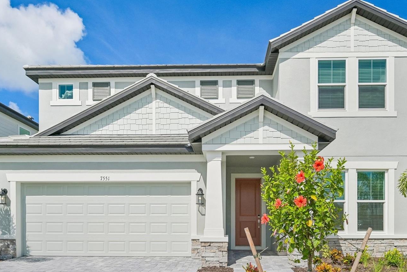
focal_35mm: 26
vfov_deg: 50.0
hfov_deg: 70.1
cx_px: 216
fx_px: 290
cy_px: 158
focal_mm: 20.5
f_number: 8
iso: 400
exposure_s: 1/3200
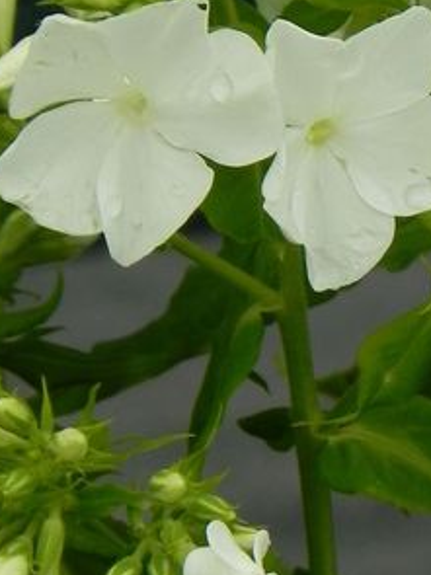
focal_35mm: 790
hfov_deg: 1.9
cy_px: 304
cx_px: 306
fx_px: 13124
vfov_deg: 2.5
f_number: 8
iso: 160
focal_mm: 51.8
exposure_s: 1/200
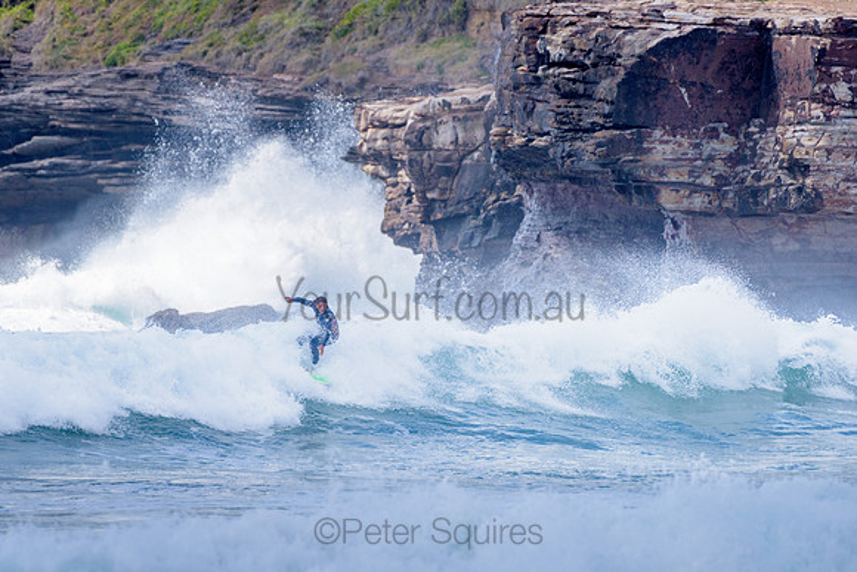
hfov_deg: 3.4
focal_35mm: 613
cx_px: 332
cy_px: 333
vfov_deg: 2.2
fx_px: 14598
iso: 280
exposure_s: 1/2000
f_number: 5.6
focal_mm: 500
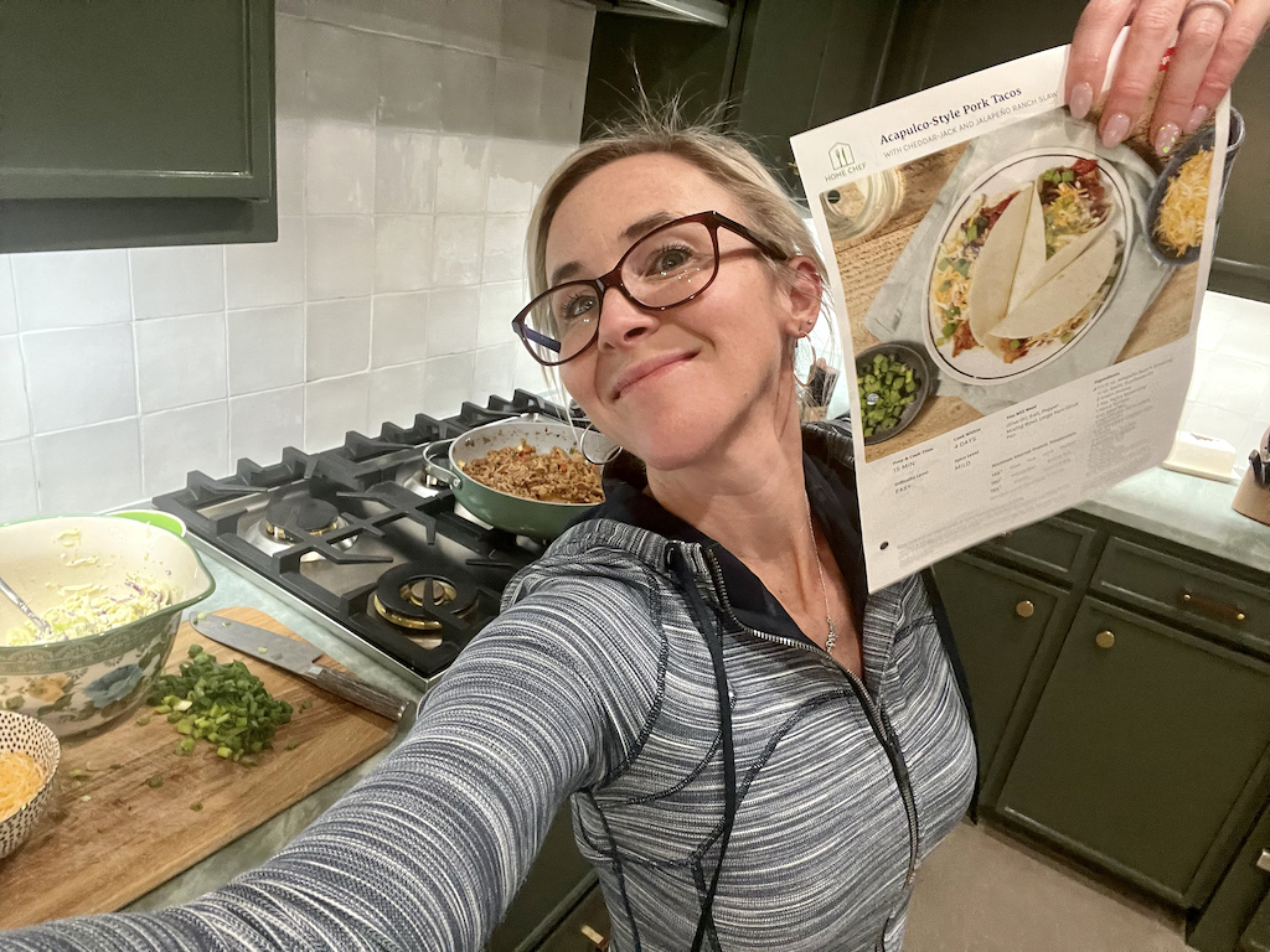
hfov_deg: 73.9
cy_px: 476
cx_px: 635
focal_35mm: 23
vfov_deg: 58.9
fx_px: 844
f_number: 2.2
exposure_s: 1/40
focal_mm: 2.71
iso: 400
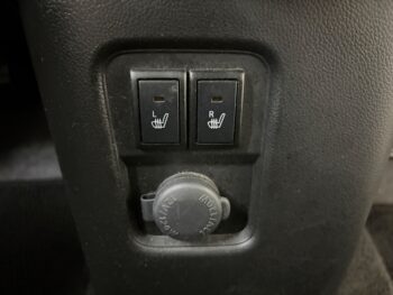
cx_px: 196
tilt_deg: -23.1
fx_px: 295
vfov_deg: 53.1
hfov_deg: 67.3
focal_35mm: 26
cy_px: 148
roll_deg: +0.5
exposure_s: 1/17
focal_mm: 5.96
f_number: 1.6
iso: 4000
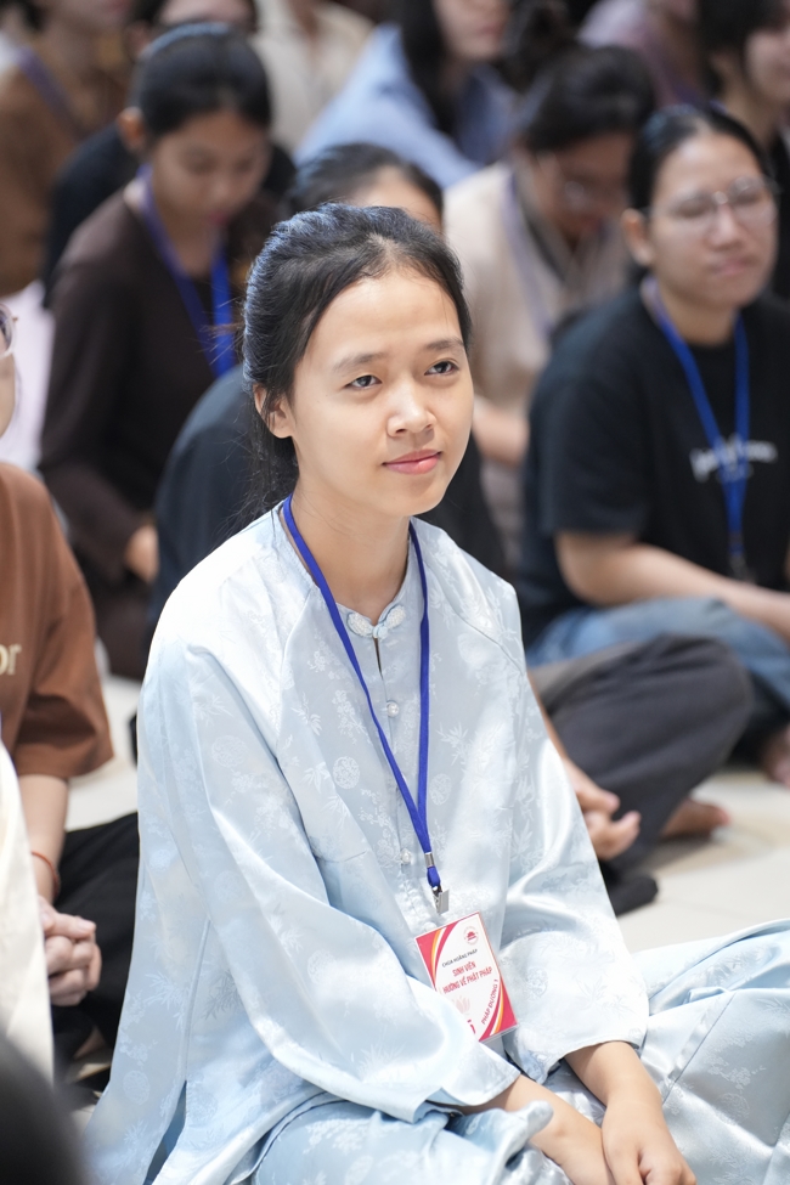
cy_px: 592
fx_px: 3917
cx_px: 395
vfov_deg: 17.2
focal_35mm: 119
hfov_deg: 11.5
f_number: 2.8
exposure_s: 1/200
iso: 4000
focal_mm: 119
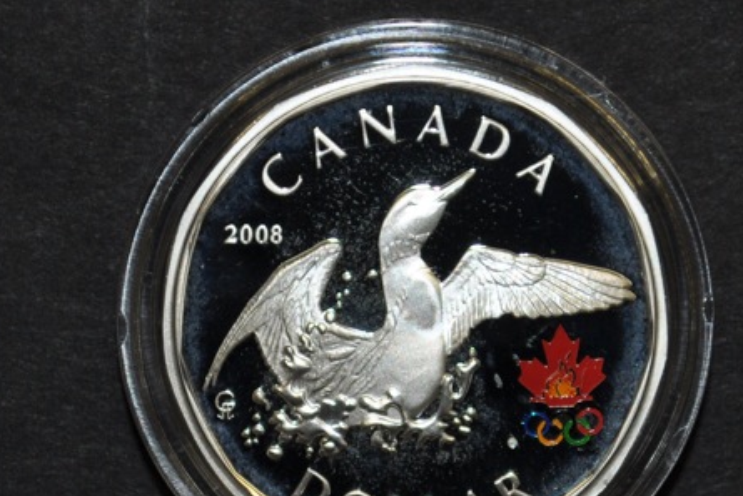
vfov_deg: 11.5
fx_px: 2451
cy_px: 328
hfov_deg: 17.2
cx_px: 432
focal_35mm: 119
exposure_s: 1/30
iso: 200
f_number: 5.6
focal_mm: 55
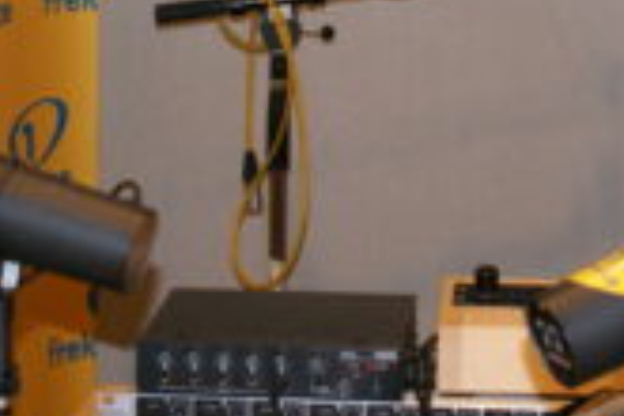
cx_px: 242
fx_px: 2877
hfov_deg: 12.4
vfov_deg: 8.2
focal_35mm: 166
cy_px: 2
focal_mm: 30
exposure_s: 1/60
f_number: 5
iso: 400
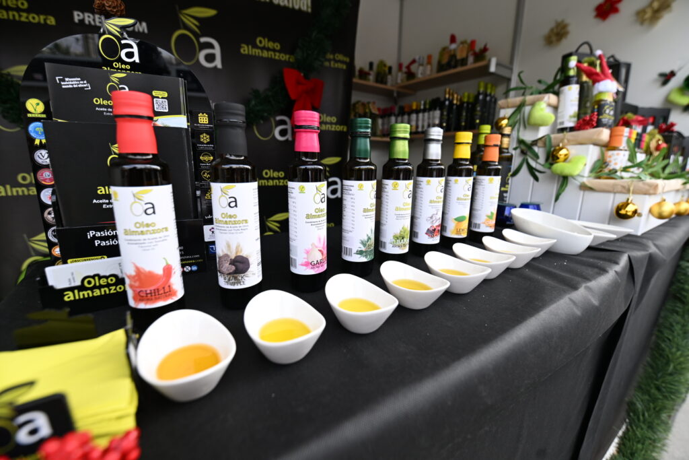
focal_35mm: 15
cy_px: 230
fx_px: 287
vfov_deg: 77.3
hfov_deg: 100.4
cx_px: 344
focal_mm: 15
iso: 320
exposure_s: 1/320
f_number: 4
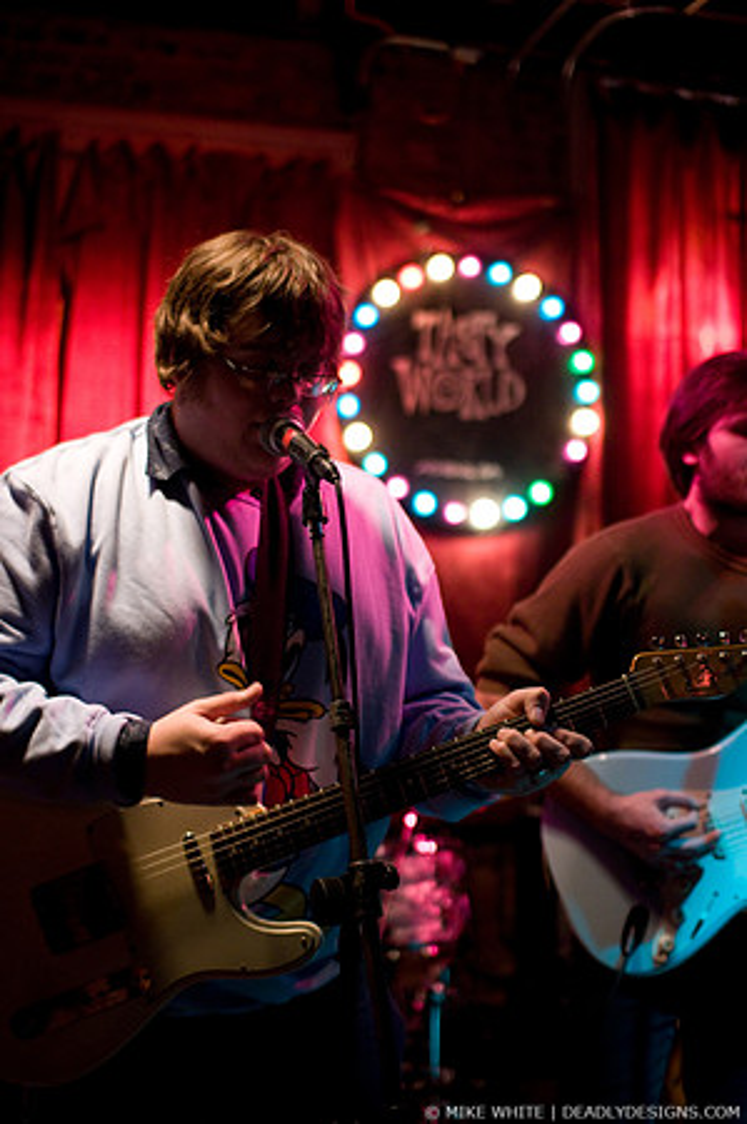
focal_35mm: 45
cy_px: 562
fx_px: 1404
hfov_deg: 29.8
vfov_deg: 43.6
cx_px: 374
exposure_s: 1/60
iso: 1000
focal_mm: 30
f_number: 1.4
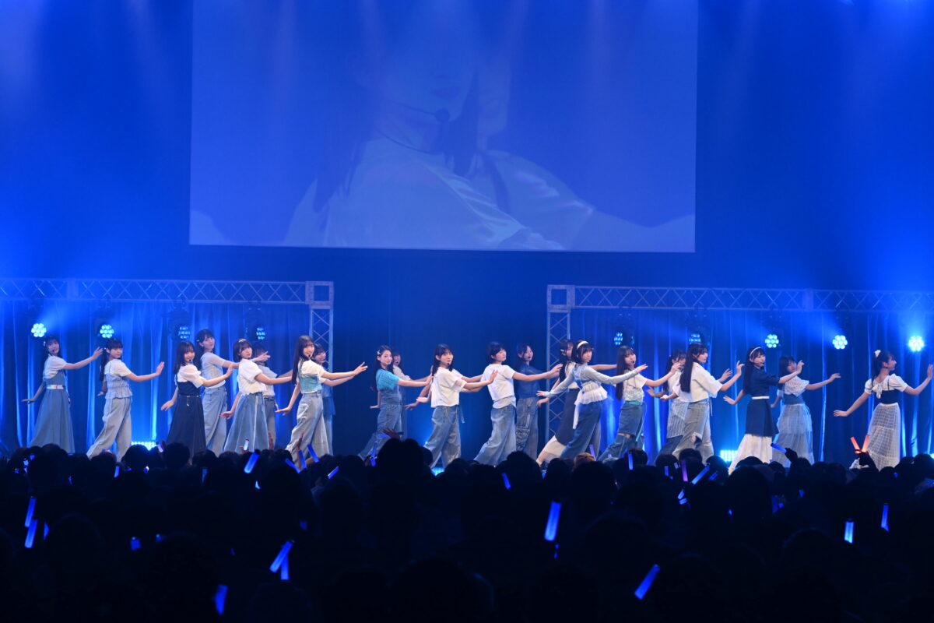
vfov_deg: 13.7
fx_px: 2594
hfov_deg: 20.4
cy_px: 312
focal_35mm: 100
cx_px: 467
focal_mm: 100
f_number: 7.1
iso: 2500
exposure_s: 1/640
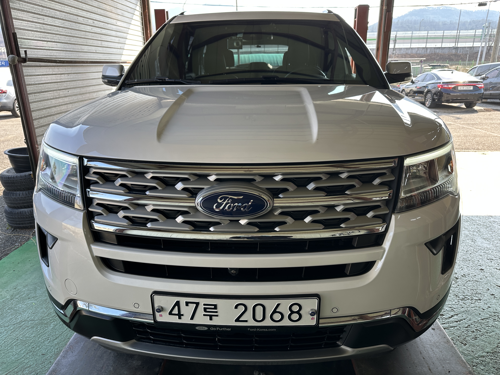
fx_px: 347
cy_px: 188
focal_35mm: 24
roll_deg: +0.5
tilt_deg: -18.0
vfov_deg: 56.8
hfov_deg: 71.6
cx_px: 250
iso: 80
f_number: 1.78
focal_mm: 6.86
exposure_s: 1/380
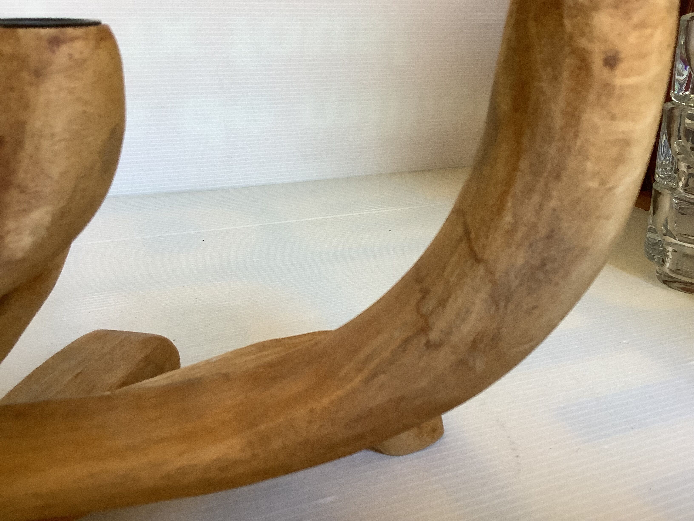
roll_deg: -0.2
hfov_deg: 58.4
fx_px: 622
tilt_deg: -21.4
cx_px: 347
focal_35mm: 31
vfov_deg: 45.4
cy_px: 260
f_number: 2.4
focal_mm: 3.3
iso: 125
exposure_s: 1/50
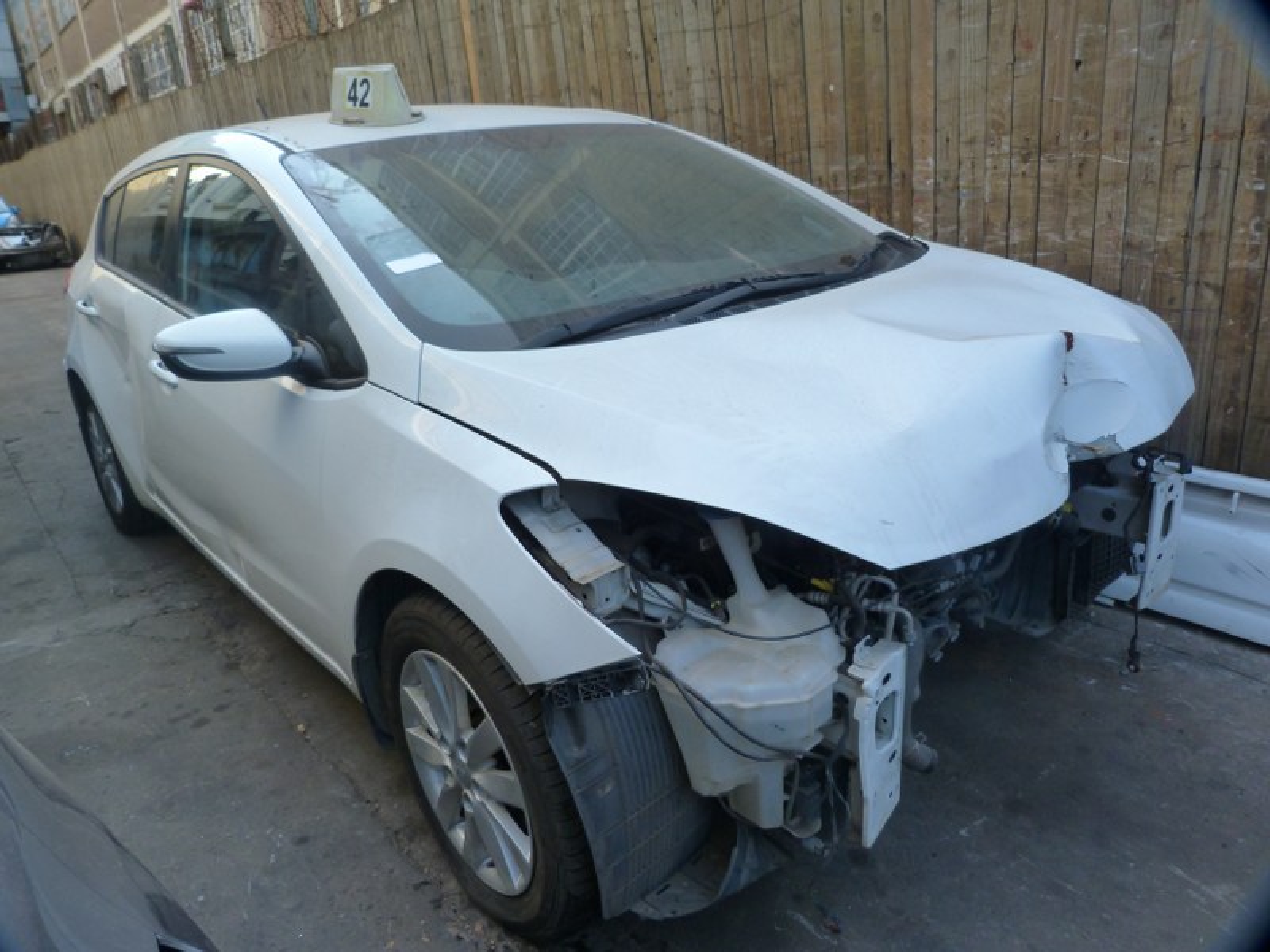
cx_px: 635
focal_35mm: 25
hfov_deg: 69.4
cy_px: 476
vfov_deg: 54.9
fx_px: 917
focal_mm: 4.5
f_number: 3.6
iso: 125
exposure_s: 1/125
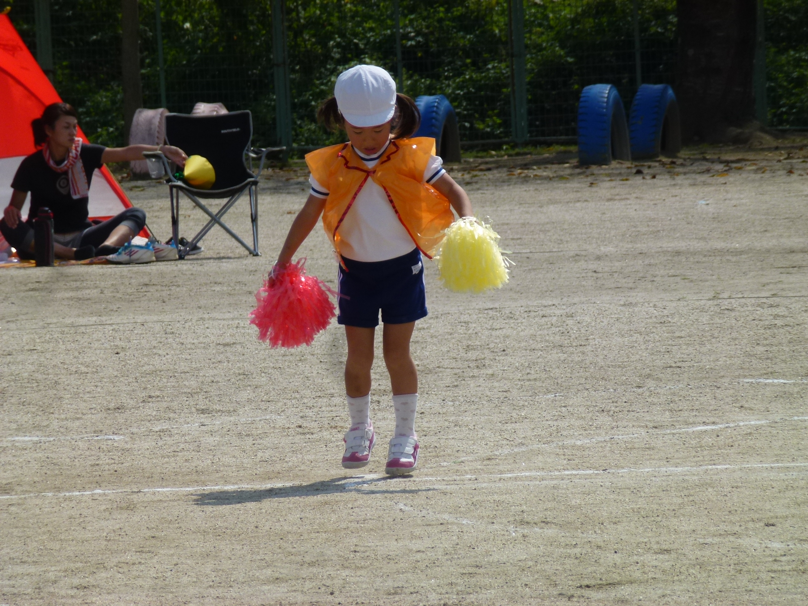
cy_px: 303
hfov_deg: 5.2
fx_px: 8963
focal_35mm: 384
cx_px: 404
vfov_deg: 3.9
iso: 100
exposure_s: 1/800
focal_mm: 68.8
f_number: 5.9
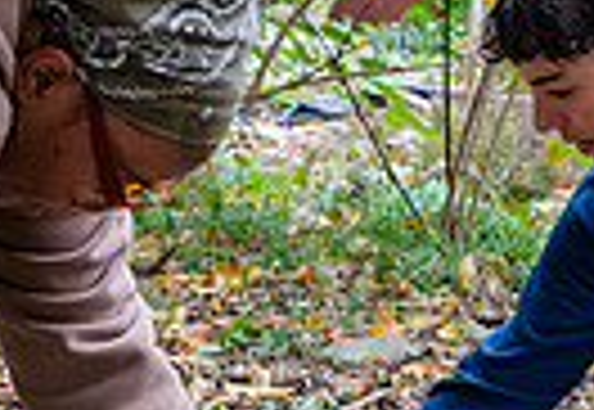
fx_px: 2868
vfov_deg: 8.1
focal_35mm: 172
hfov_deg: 11.7
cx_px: 16
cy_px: 39
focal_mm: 35
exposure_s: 1/200
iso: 2000
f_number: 4.5
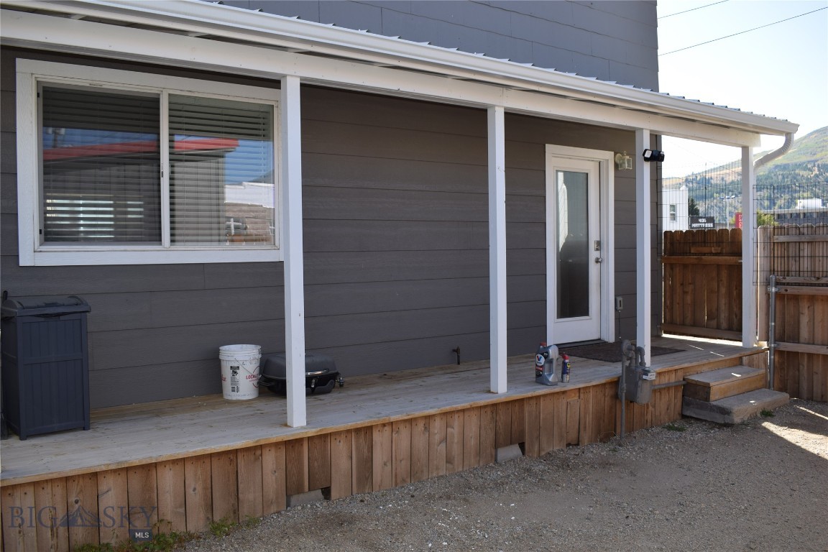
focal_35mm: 32
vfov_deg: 41.7
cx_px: 414
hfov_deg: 59.5
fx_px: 724
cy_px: 276
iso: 100
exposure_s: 1/160
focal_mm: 21
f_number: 6.3
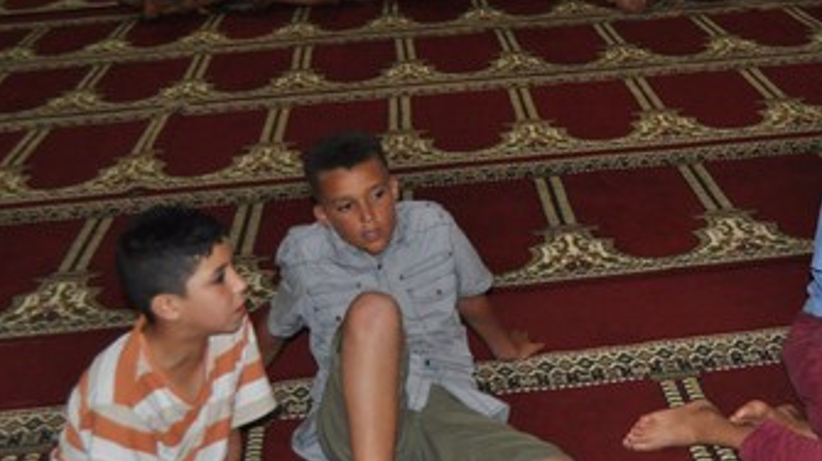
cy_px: 266
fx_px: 1307
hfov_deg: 34.4
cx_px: 586
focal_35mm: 60
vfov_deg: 20.0
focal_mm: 20
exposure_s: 1/60
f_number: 3.5
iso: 800
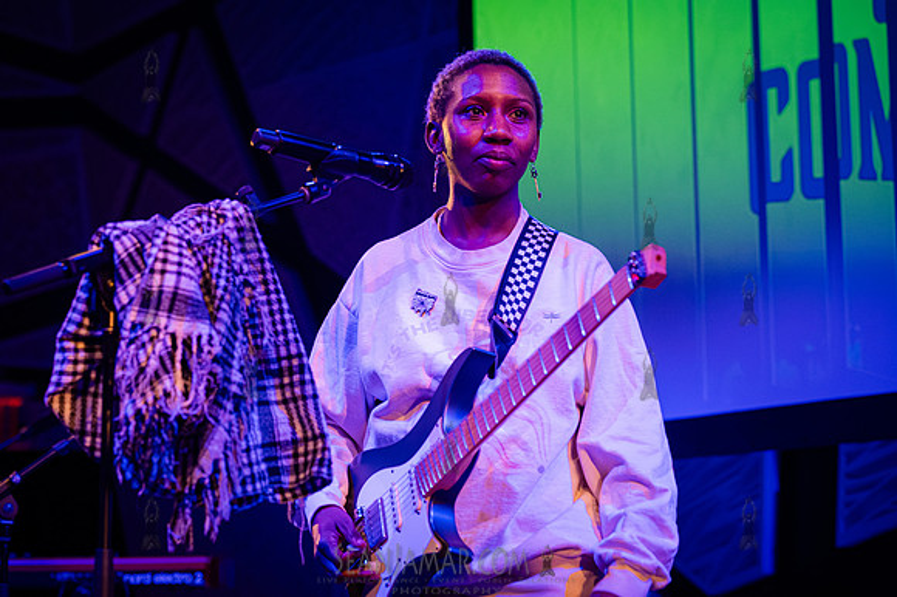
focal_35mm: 82
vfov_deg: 16.6
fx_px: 2042
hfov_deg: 24.8
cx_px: 448
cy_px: 298
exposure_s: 1/400
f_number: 3.5
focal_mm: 82
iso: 10000
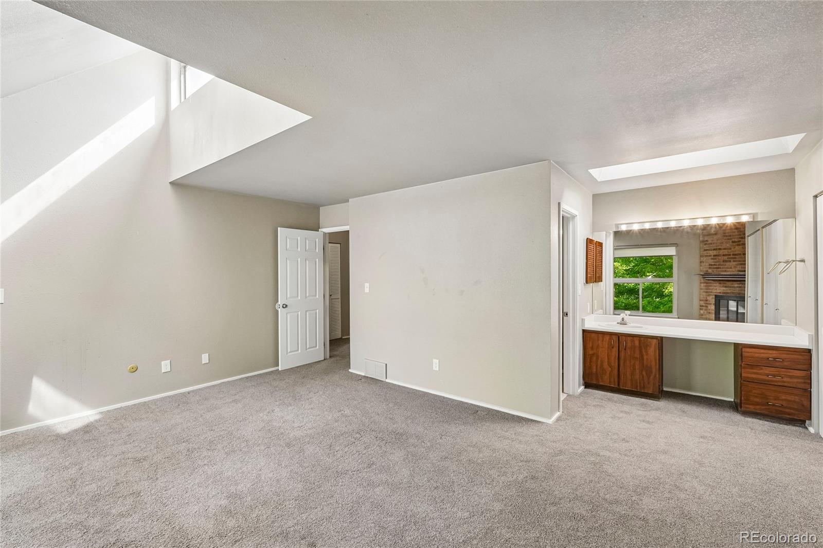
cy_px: 274
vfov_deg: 77.3
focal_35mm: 15
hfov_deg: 100.4
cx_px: 412
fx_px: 343
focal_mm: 10
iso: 800
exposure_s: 1/25
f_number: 8
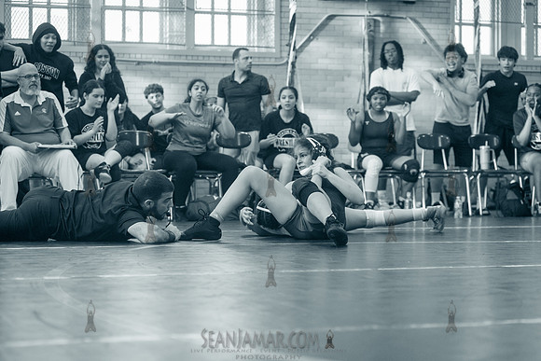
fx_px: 1235
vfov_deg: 16.6
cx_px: 270
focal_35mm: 82
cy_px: 180
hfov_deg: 24.7
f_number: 3.5
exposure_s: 1/400
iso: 5000
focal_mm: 80
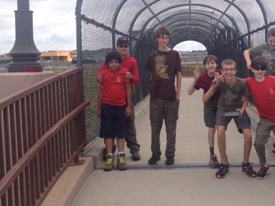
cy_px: 64
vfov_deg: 28.3
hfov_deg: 36.8
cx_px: 200
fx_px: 405
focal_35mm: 51
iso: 50
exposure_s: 1/1284
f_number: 2.4
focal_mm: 4.28
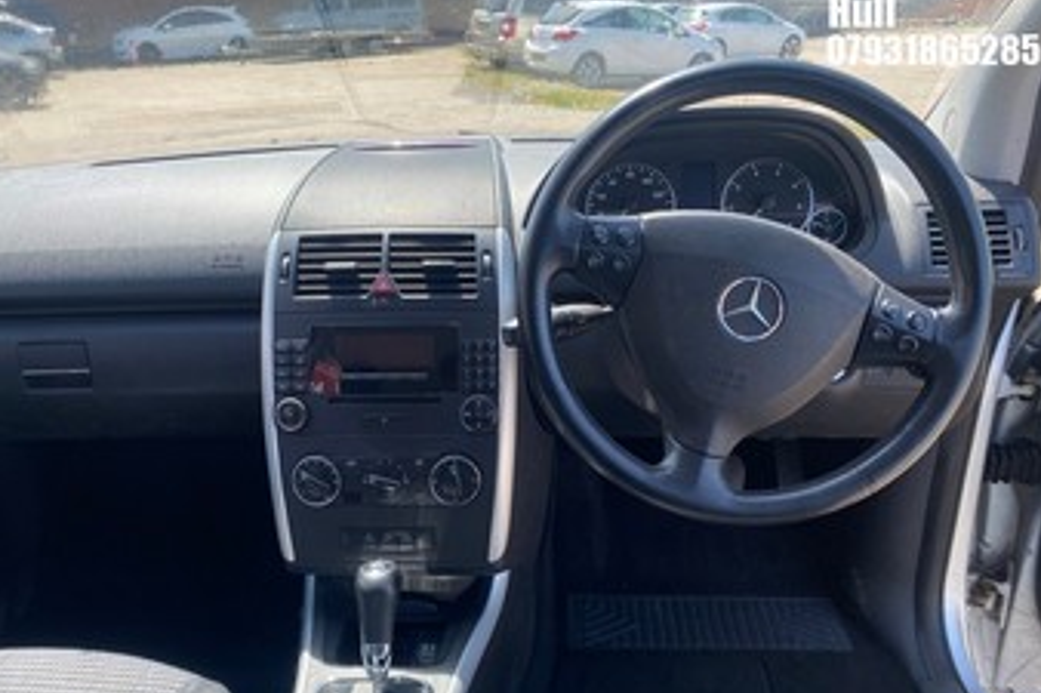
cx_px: 508
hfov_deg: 65.5
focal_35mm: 28
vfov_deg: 46.2
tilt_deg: -25.4
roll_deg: +2.2
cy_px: 394
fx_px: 809
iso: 32
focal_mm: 4.25
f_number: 1.8
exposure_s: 1/475
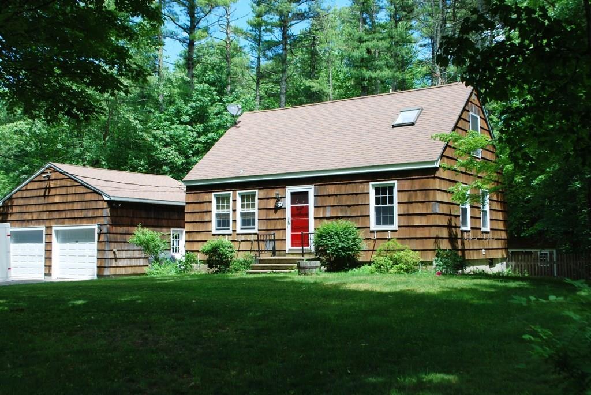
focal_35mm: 39
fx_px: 641
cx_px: 296
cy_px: 198
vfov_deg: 34.3
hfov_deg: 49.5
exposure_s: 1/160
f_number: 6.3
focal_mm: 26
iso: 100
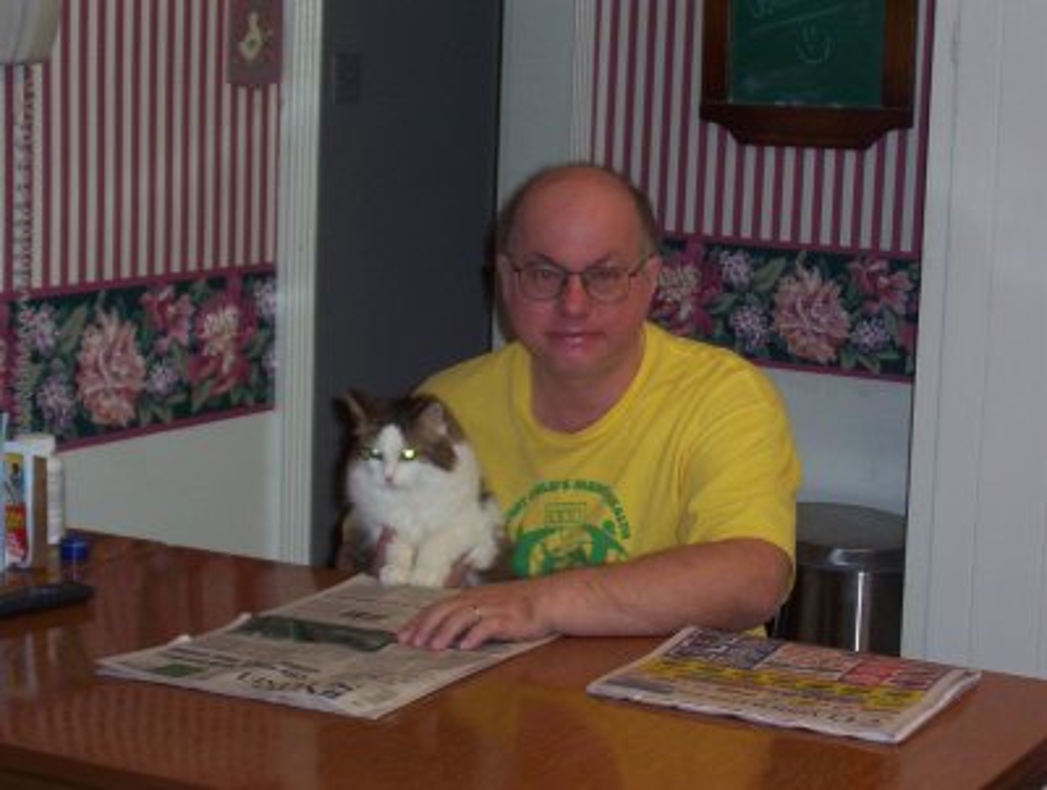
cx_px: 524
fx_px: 2365
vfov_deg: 19.0
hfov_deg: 25.0
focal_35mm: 78
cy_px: 395
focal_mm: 12.09
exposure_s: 1/58
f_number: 3.94
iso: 140
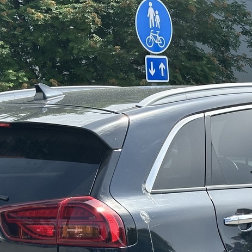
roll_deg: +0.3
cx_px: 168
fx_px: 1087
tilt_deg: -6.9
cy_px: 236
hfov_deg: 13.2
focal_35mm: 132
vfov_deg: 13.1
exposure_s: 1/1953
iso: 64
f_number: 1.78
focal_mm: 6.86
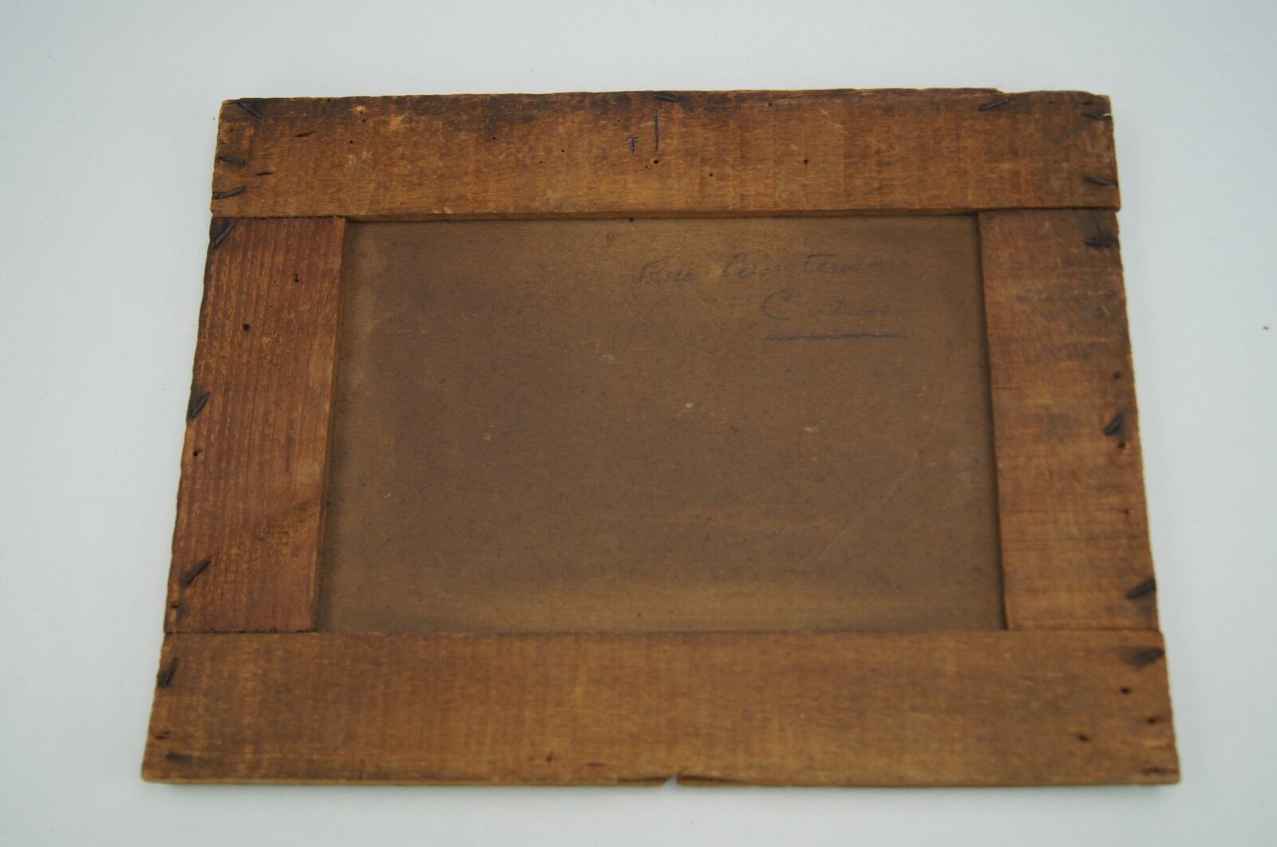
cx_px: 638
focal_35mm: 39
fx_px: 1381
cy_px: 424
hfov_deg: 49.6
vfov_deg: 34.1
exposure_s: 1/160
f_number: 4.5
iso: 200
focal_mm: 26
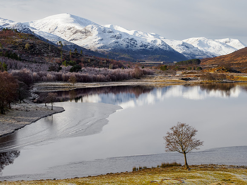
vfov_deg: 18.4
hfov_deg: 24.4
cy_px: 92
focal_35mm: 80
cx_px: 124
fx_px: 571
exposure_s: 1/15
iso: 200
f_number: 7.1
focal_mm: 40
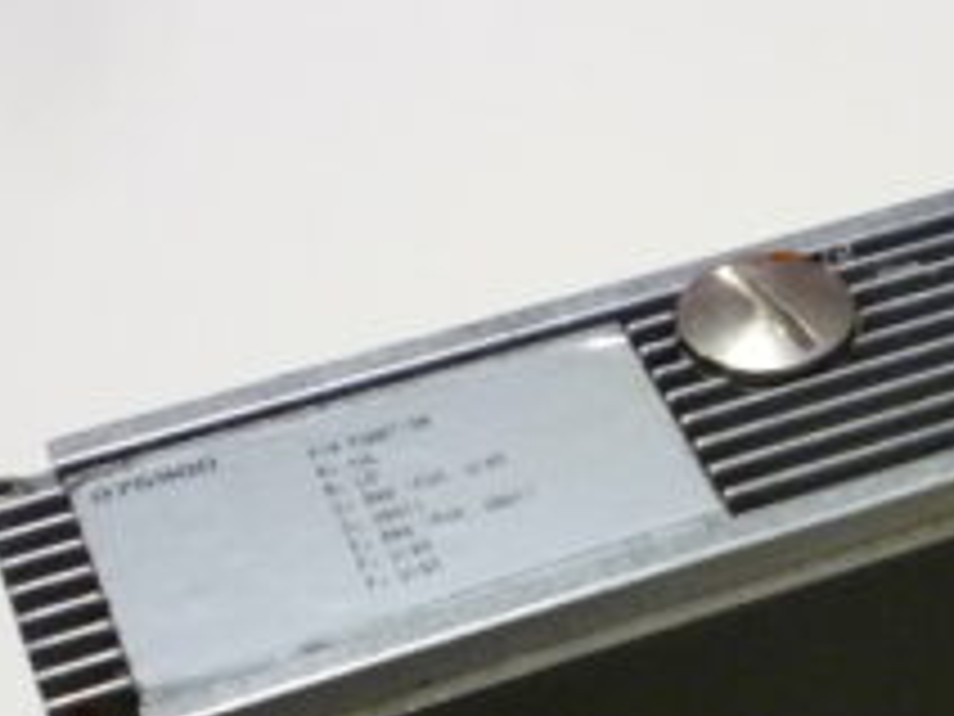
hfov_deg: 22.2
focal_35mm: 82
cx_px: 1116
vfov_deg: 17.3
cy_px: 824
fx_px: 2260
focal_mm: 5.2
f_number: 3.3
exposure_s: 1/20
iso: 400
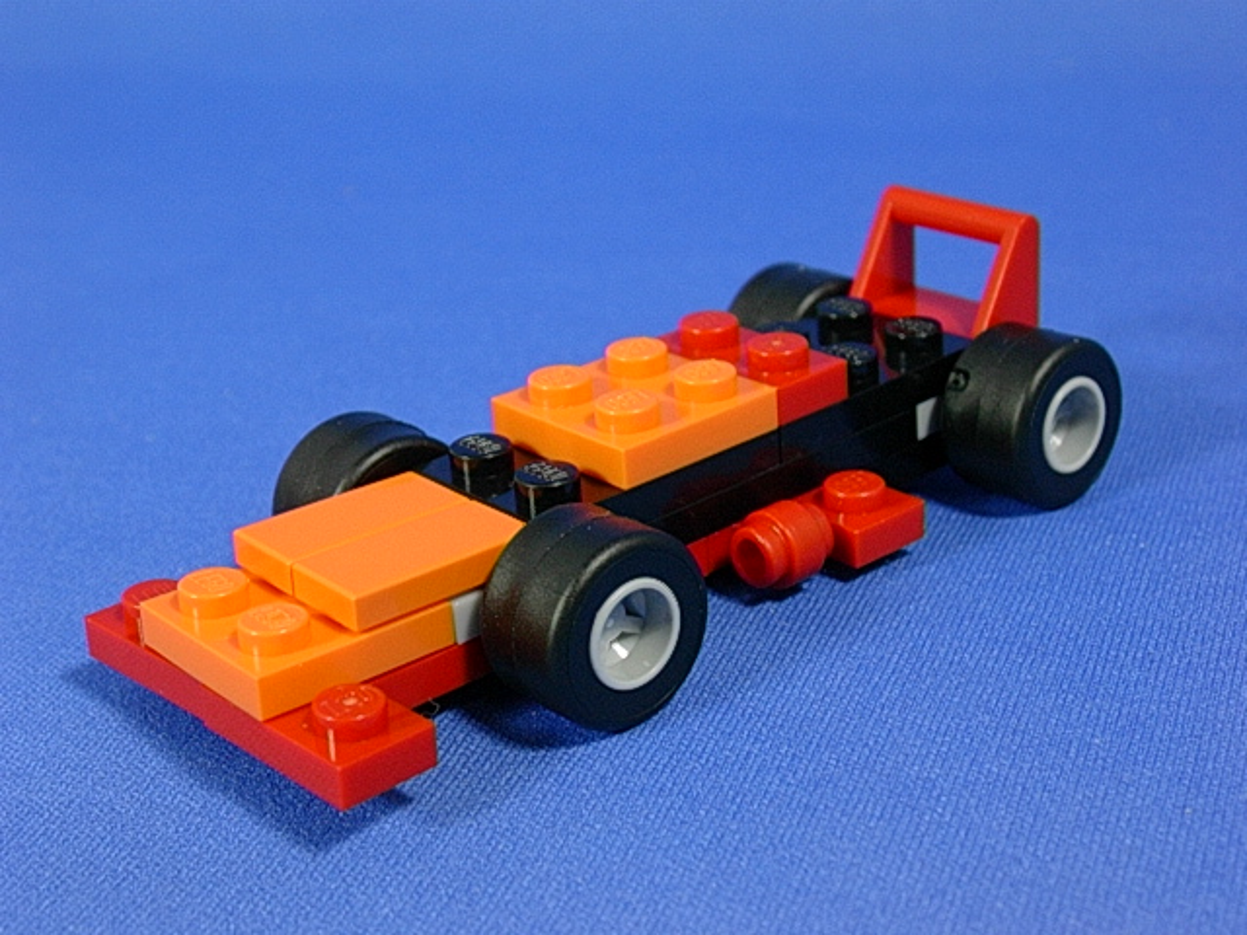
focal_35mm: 60
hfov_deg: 32.2
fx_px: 2161
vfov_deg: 24.4
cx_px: 624
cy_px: 468
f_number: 3.4
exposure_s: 1/8.2
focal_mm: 9
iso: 70
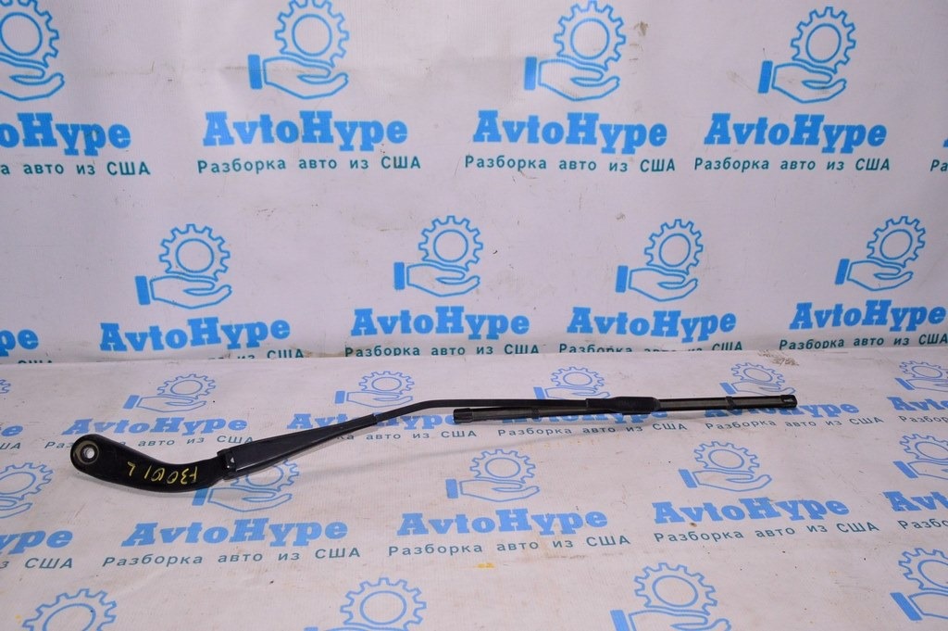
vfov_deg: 43.5
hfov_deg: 62.0
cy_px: 316
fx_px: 789
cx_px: 474
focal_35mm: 30
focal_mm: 20
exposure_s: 1/200
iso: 1600
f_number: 8
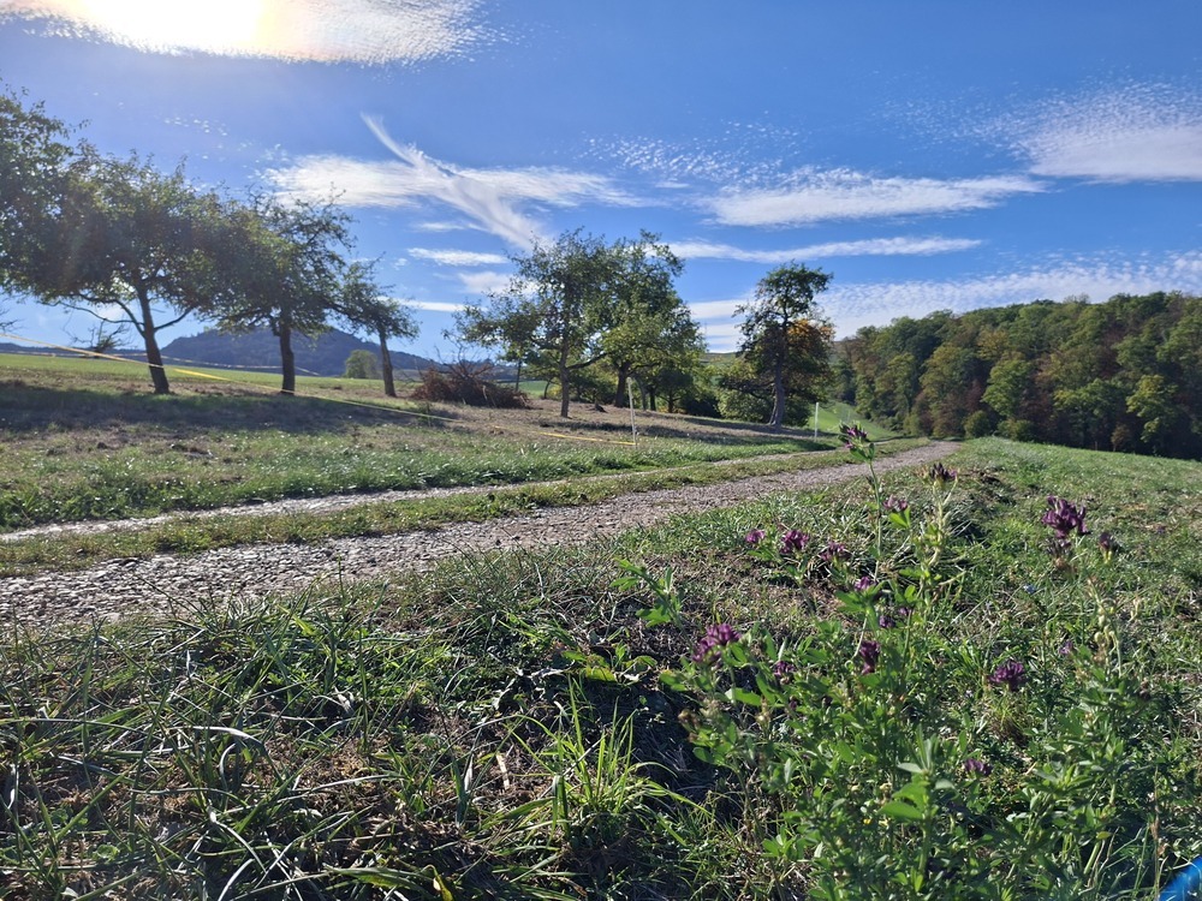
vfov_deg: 58.9
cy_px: 450
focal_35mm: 23
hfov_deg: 73.9
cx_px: 601
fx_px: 799
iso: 50
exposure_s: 1/2865
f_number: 1.8
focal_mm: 5.54
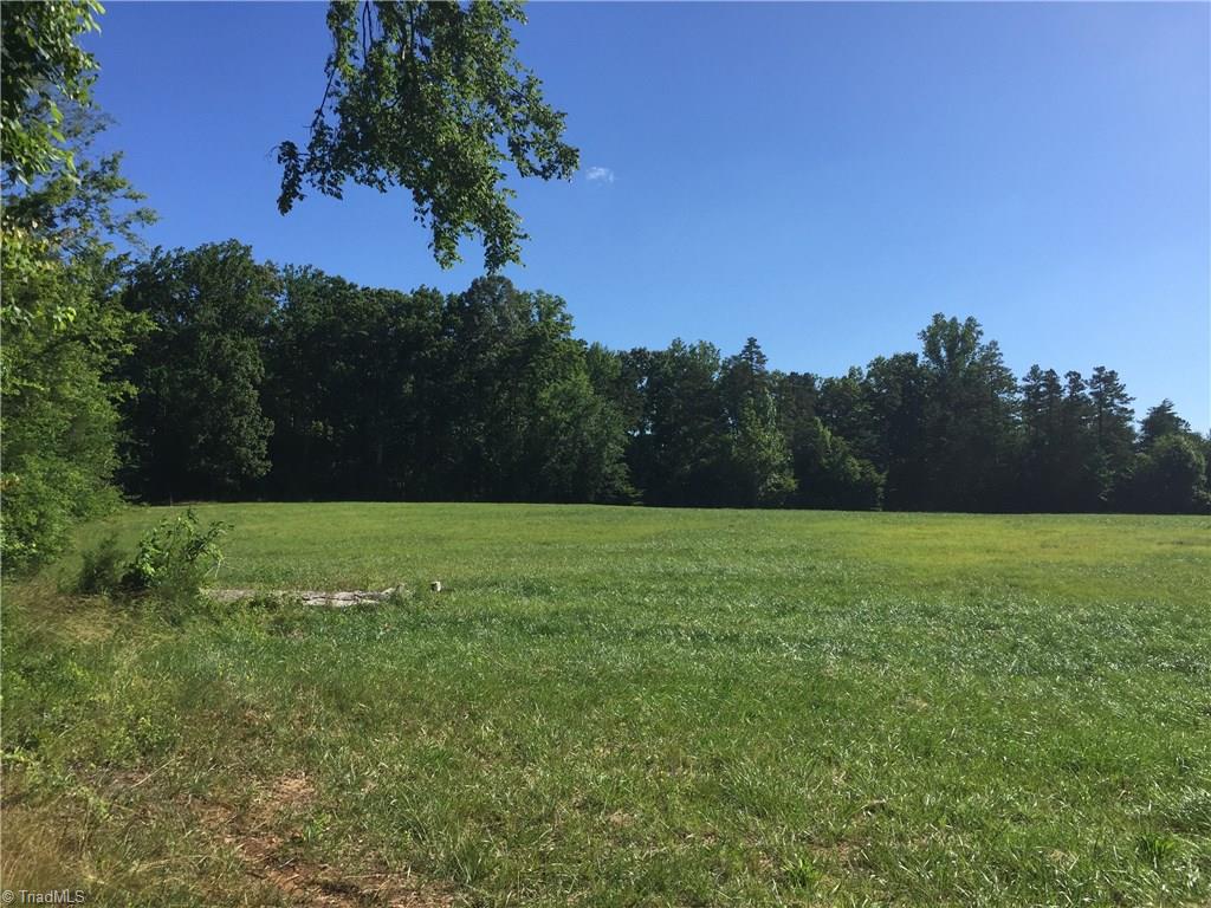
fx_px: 1015
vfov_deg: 48.2
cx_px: 606
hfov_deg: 61.7
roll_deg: +1.7
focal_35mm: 29
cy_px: 454
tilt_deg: +4.3
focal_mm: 4.15
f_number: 2.2
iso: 32
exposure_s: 1/1980
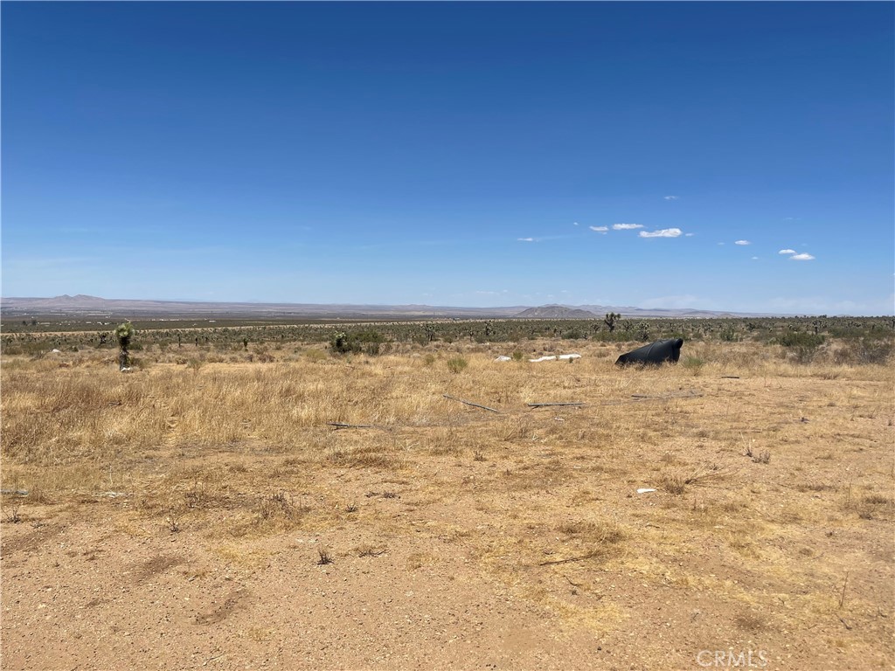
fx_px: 646
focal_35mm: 25
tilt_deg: -2.2
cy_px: 336
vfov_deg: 54.9
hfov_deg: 69.4
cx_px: 448
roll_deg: -0.7
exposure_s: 1/5917
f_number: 1.6
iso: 32
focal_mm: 5.1
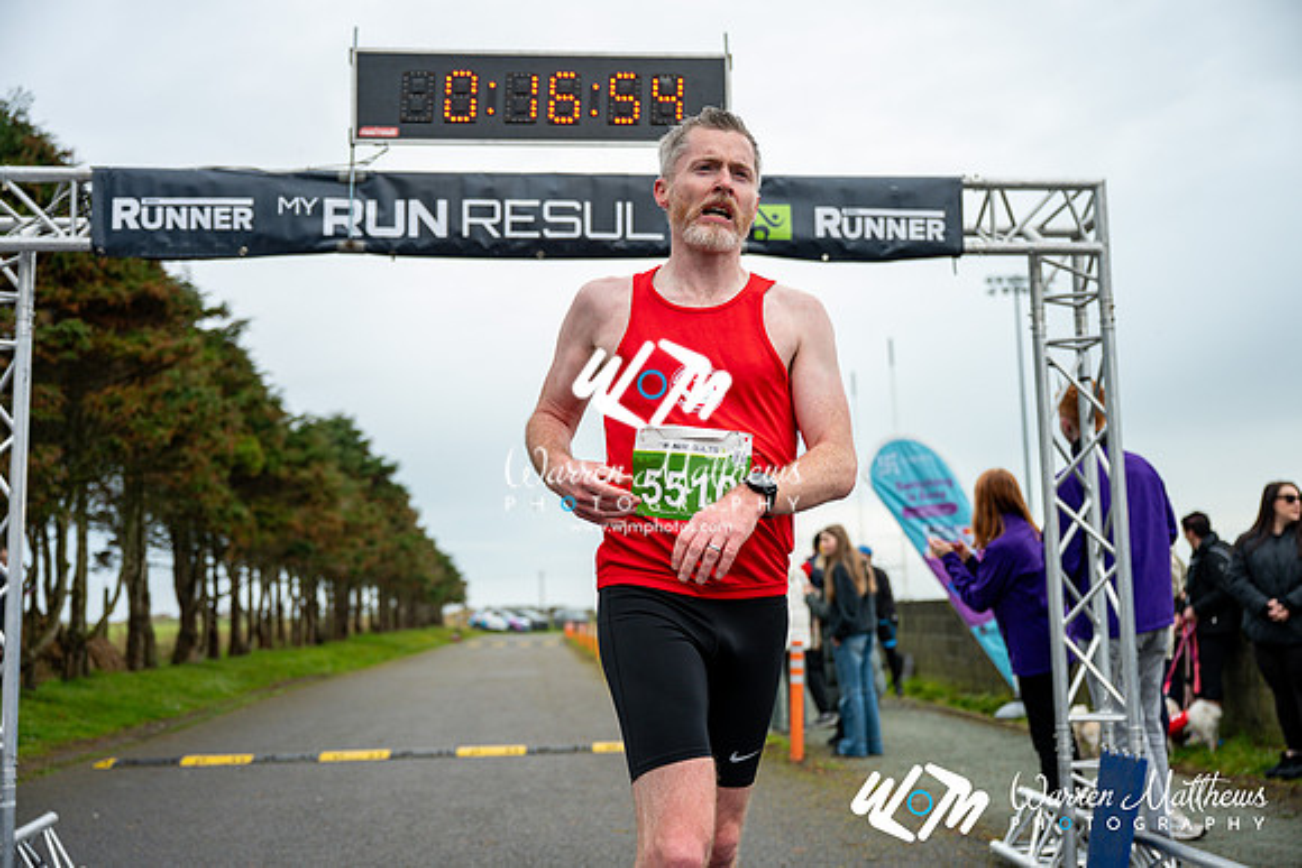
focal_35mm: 40
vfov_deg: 33.4
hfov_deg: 48.4
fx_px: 1447
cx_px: 651
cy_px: 434
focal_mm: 40
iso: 400
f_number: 2.8
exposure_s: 1/1250
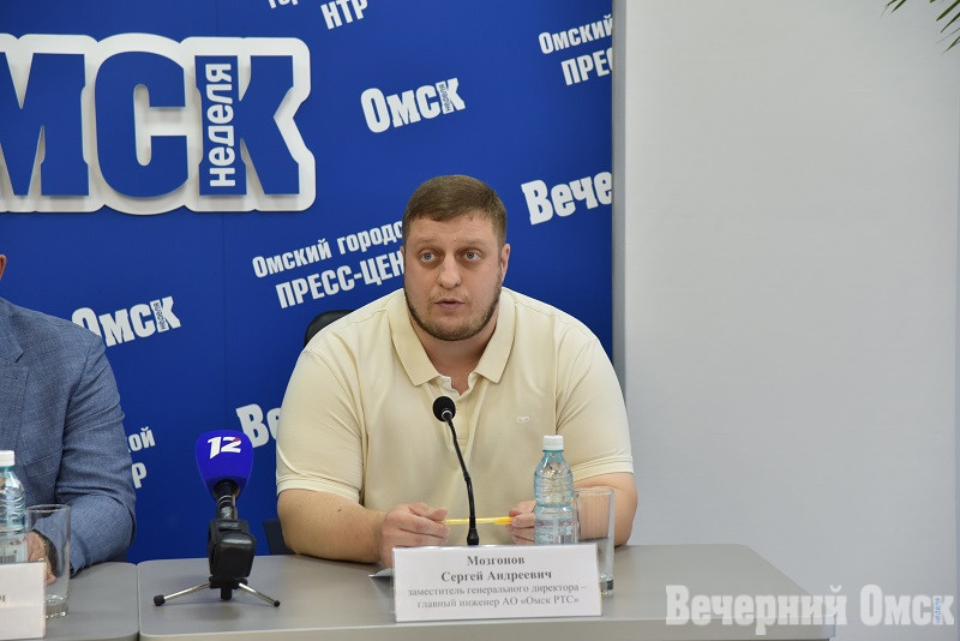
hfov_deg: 17.1
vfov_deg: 11.4
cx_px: 480
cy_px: 320
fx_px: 3201
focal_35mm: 120
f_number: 5.6
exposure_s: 1/160
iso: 1000
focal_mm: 120
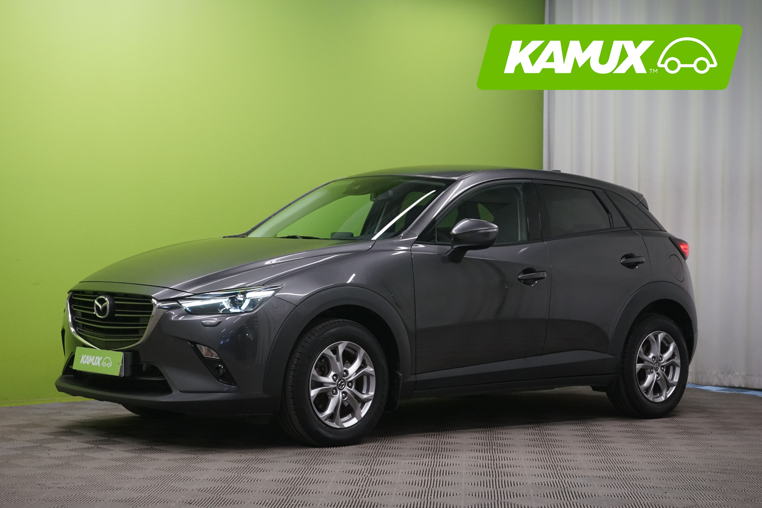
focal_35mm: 70
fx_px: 1482
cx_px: 381
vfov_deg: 19.5
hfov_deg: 28.8
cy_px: 254
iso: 2000
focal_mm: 70
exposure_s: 1/25
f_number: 9
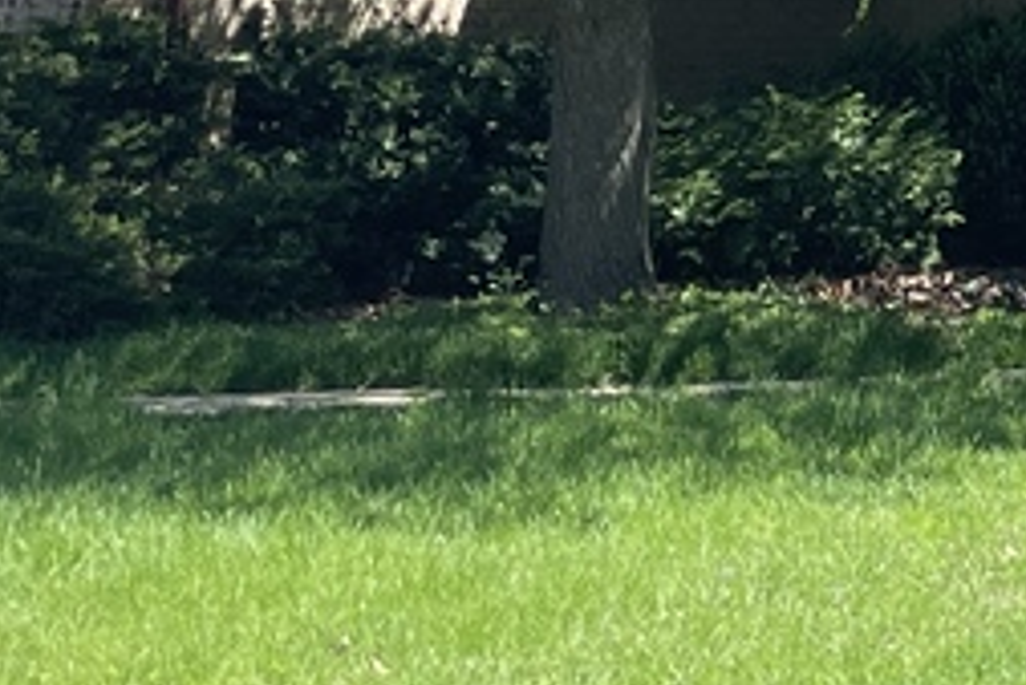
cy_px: -150
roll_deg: +0.0
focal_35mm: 154
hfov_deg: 12.1
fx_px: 4391
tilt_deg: +3.6
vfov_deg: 8.8
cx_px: 1938
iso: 32
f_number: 1.6
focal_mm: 4.2
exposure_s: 1/1366
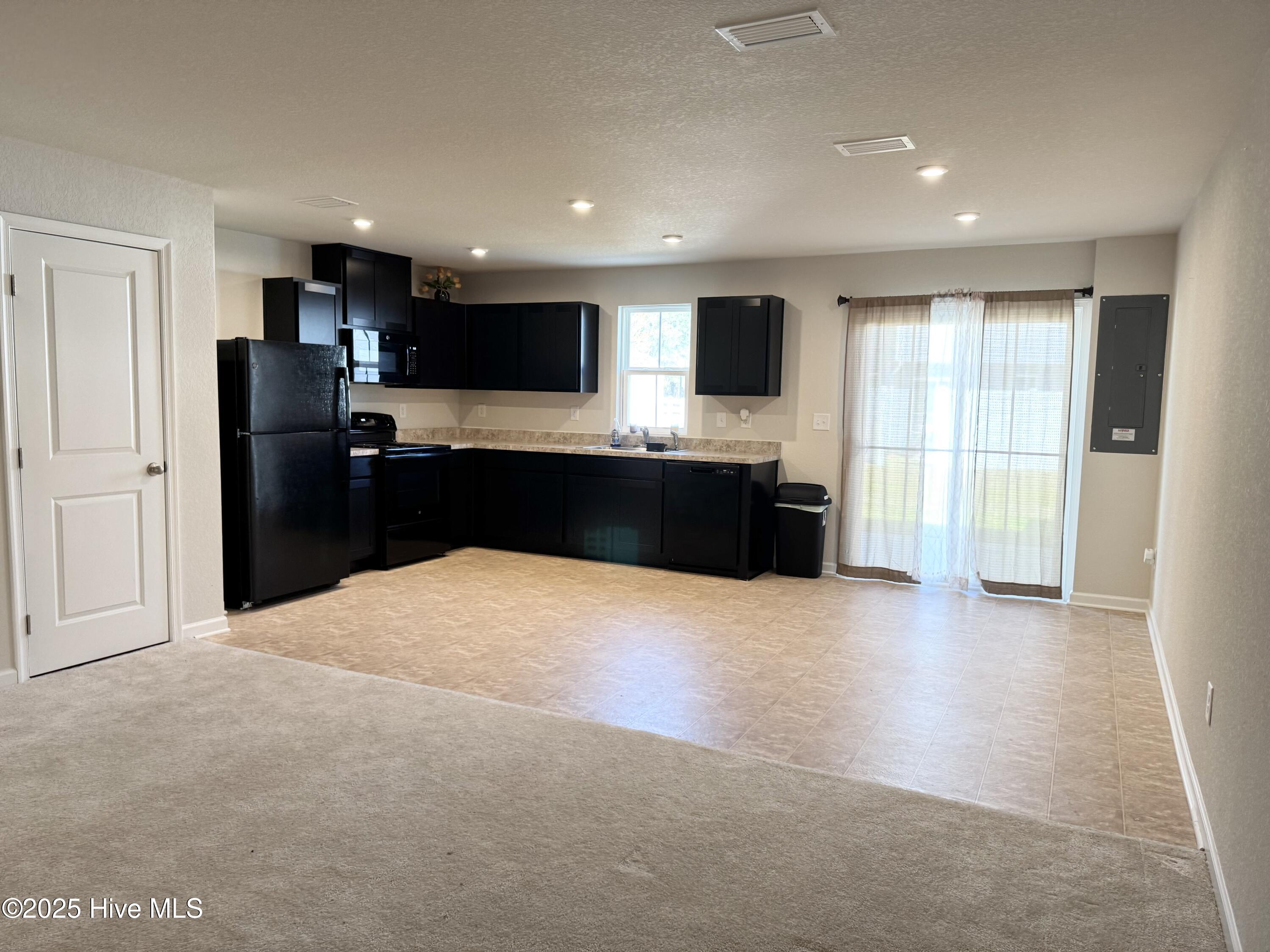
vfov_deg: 56.8
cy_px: 476
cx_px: 635
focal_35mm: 24
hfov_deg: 71.6
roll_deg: -1.0
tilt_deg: -6.3
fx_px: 881
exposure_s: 1/120
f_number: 1.78
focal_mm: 6.76
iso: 200
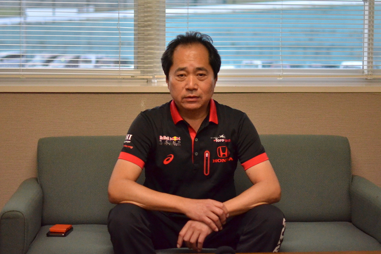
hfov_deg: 37.9
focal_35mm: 52
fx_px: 556
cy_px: 127
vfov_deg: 25.8
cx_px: 190
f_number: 1.8
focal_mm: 35
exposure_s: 1/2500
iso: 2000
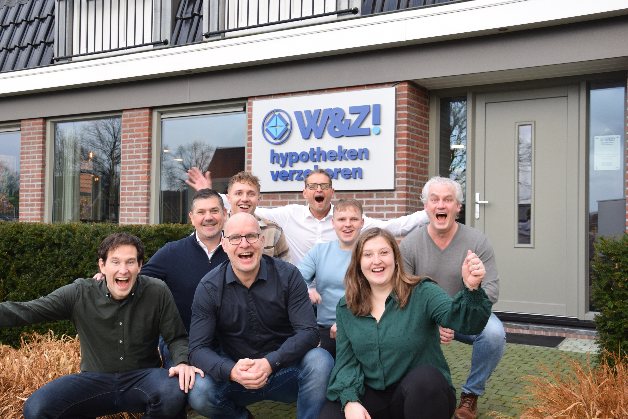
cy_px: 205
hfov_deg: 50.6
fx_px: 663
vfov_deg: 35.1
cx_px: 279
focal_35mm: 38
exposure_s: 1/125
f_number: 5.6
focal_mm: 22
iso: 400
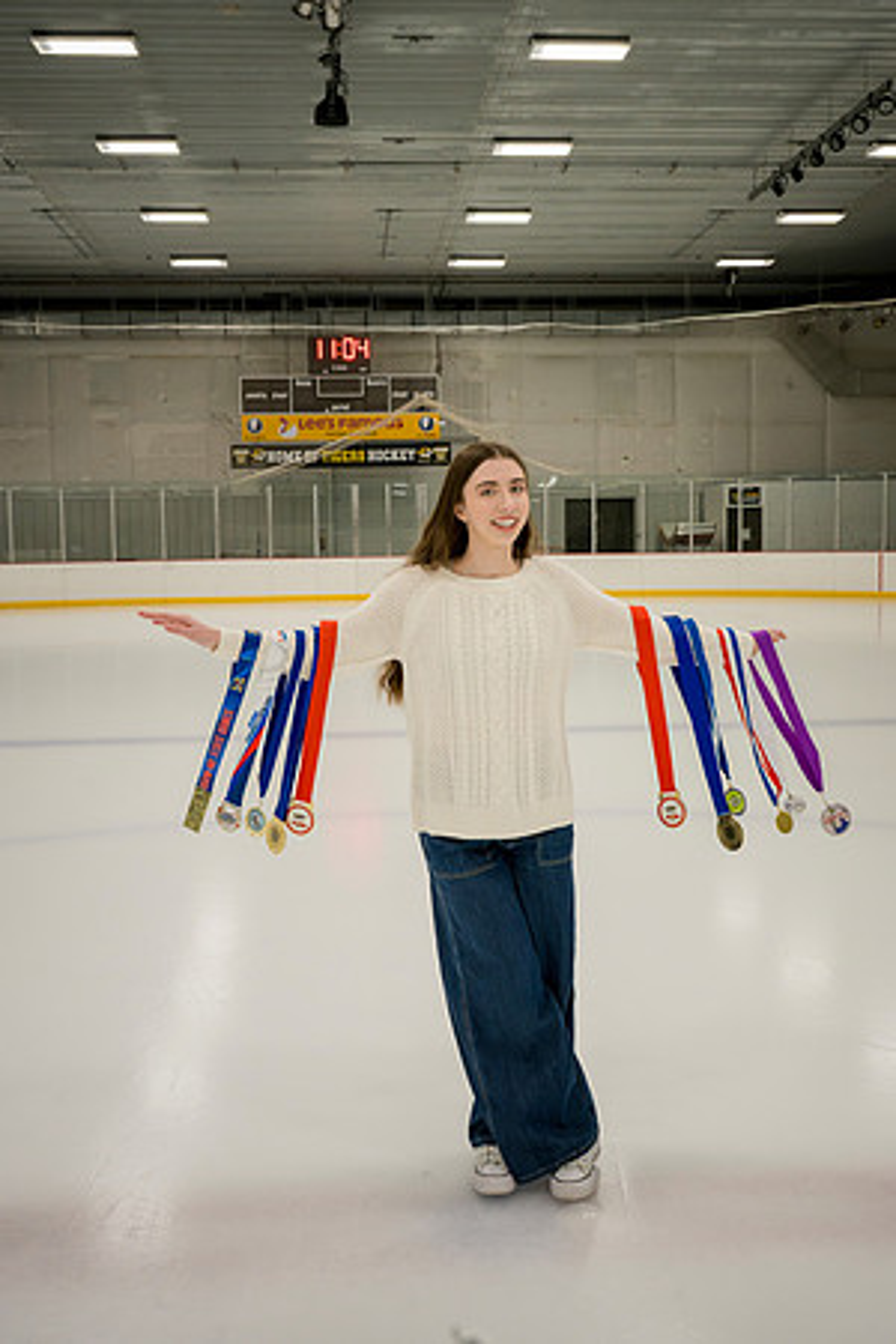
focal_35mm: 37
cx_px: 448
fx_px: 1381
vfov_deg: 51.9
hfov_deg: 35.9
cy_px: 672
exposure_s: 1/250
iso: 3200
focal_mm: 37
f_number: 8
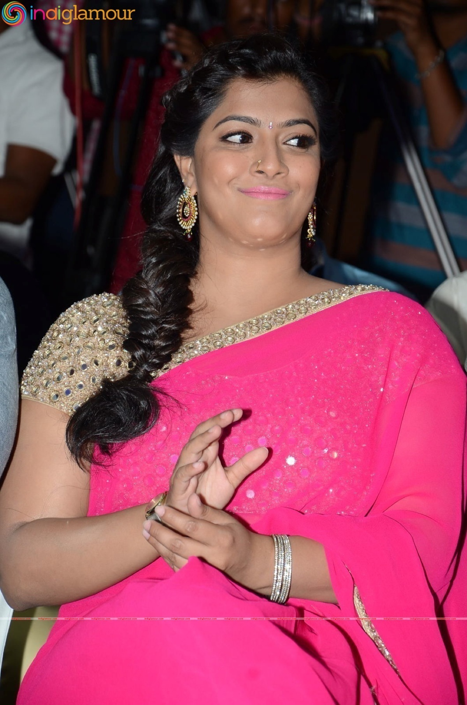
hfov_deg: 8.7
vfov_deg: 13.1
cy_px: 352
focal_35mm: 158
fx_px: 3080
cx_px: 234
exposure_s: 1/125
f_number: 5.6
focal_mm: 105
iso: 400
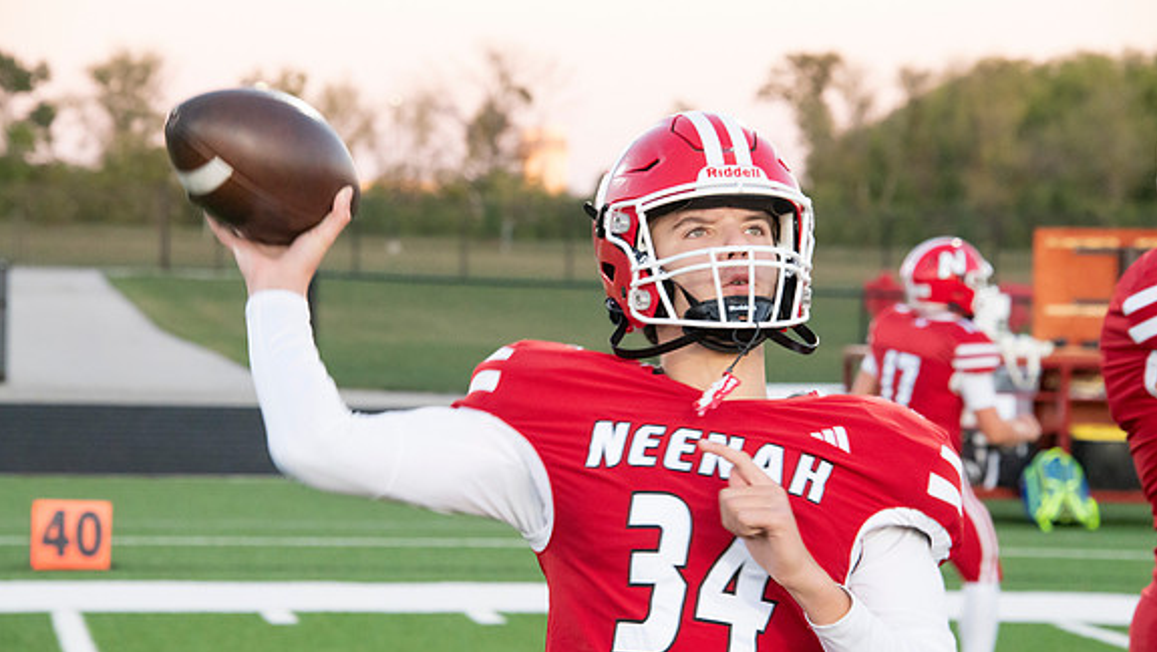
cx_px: 582
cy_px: 369
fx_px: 5187
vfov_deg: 7.2
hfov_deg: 12.7
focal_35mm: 169
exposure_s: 1/400
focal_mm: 160
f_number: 9
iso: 8000
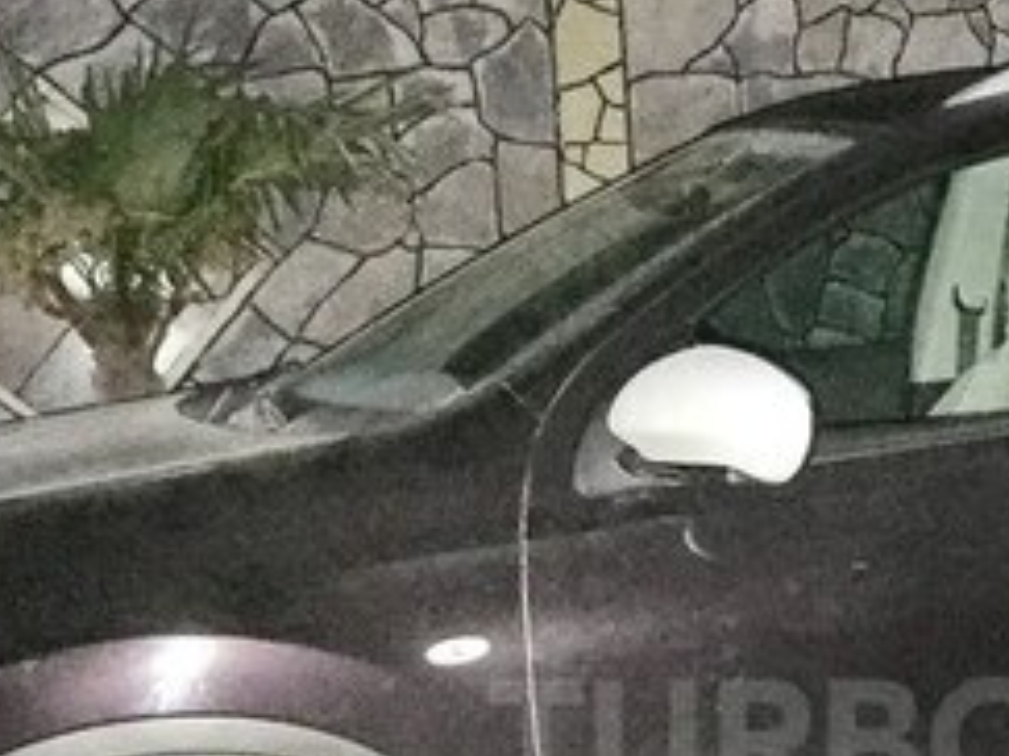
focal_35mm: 76
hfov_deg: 24.9
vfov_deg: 18.9
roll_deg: +2.1
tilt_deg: -10.8
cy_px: 741
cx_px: 913
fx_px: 2214
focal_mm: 3.99
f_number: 1.8
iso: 500
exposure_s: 1/17
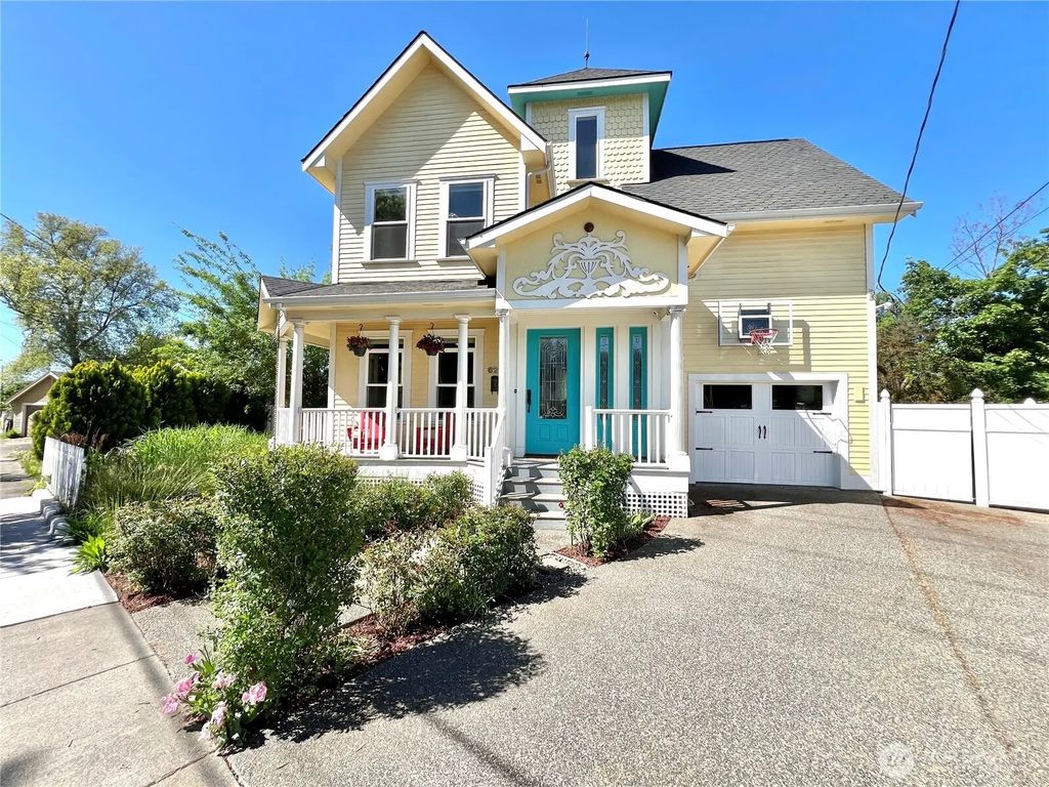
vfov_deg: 89.9
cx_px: 524
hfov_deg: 106.2
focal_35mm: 13
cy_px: 394
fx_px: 394
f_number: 1.8
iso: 32
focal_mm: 1.57
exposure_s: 1/1429
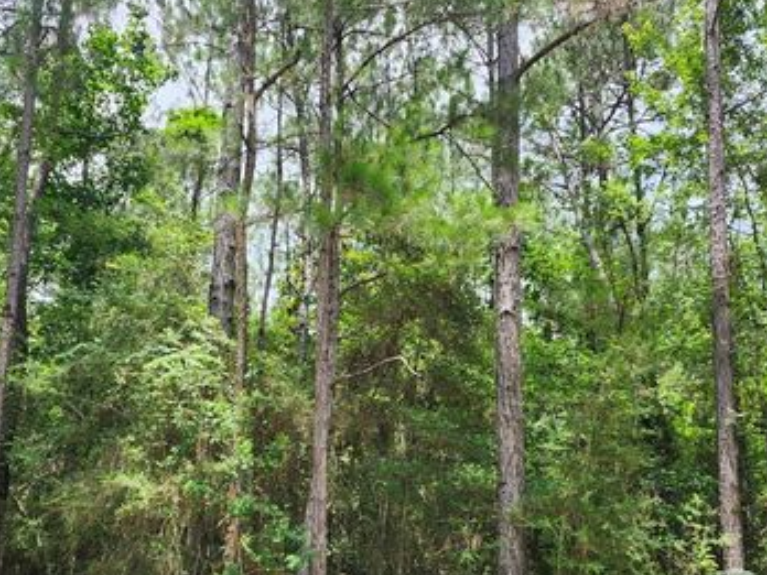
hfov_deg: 55.1
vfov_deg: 42.2
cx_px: 328
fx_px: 731
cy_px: 400
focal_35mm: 33
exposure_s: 1/423
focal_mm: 5.54
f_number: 1.8
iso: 25
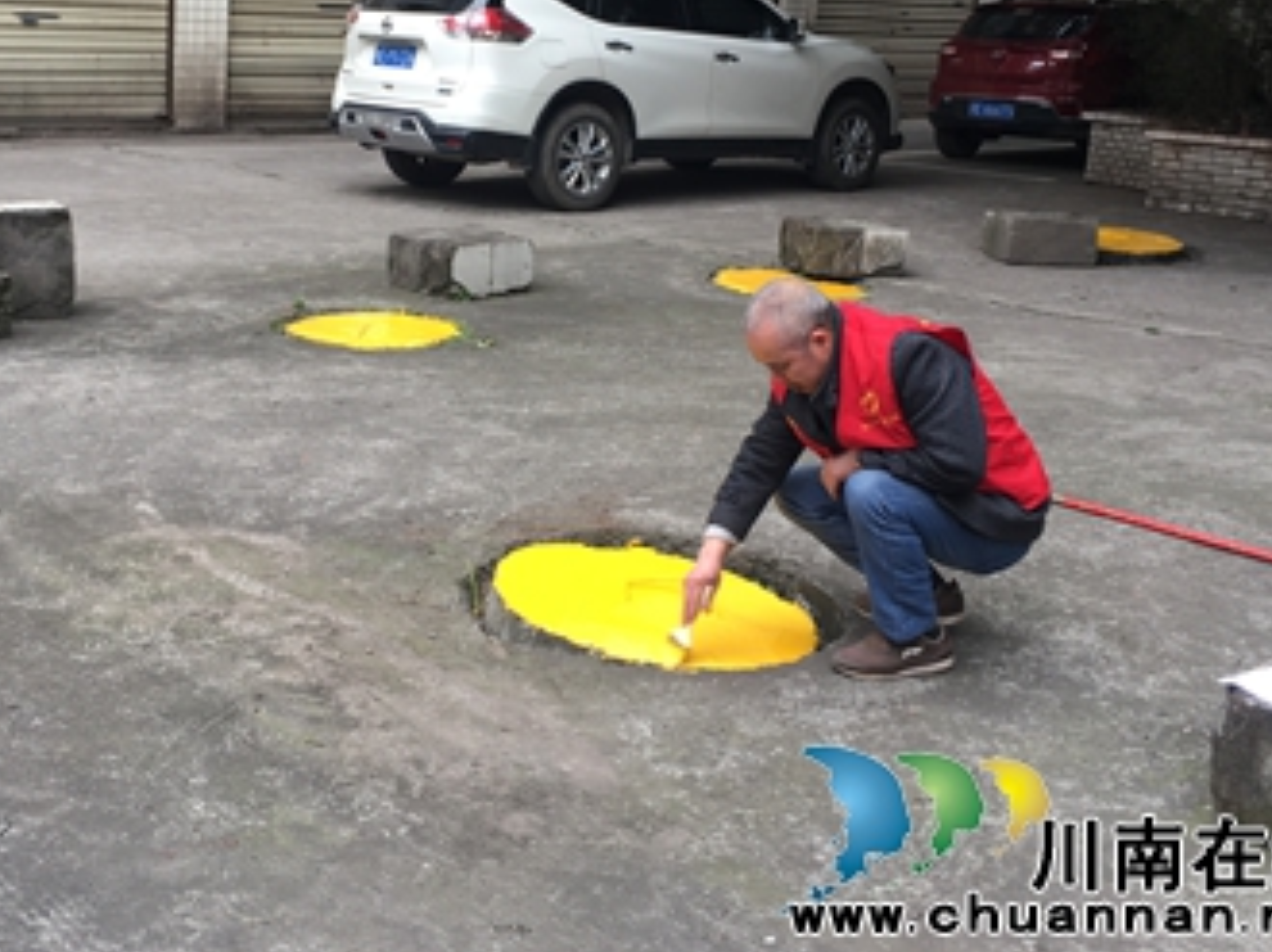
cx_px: 532
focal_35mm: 44
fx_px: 1616
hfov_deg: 42.8
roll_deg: -4.1
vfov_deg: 32.5
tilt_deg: -11.0
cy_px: 291
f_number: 2.2
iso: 25
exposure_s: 1/50
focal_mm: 4.15
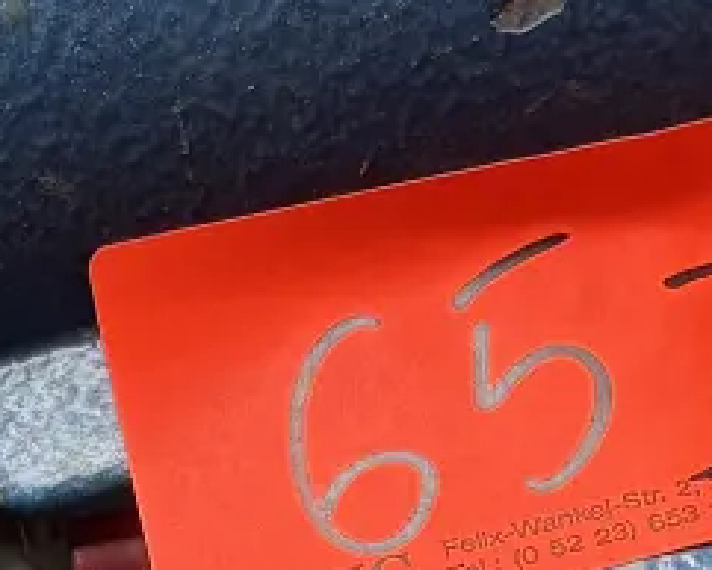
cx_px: 18
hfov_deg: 9.5
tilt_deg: -67.1
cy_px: 1252
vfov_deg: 7.3
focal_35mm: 202
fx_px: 4258
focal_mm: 5.96
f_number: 1.6
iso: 64
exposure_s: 1/121
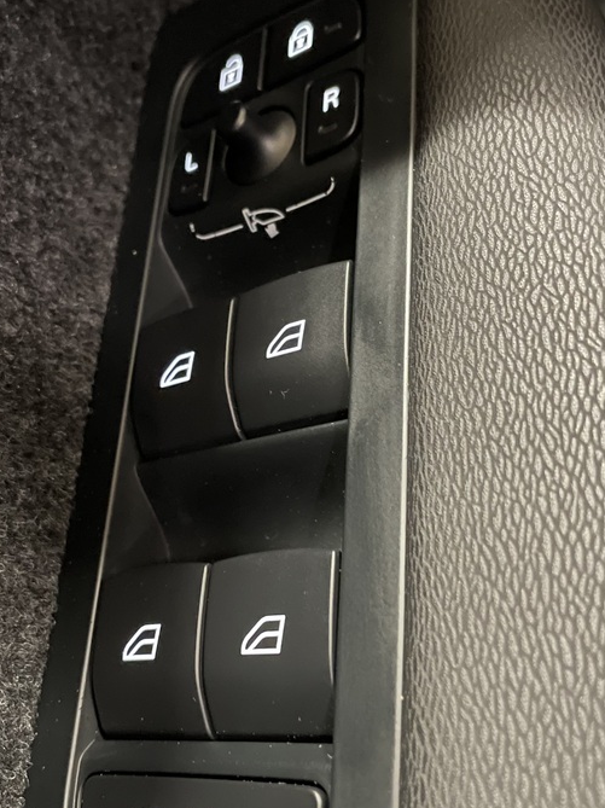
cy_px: 377
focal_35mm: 42
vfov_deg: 44.8
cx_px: 210
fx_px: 980
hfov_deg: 34.1
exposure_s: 1/14
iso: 1250
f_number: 1.6
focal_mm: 4.2
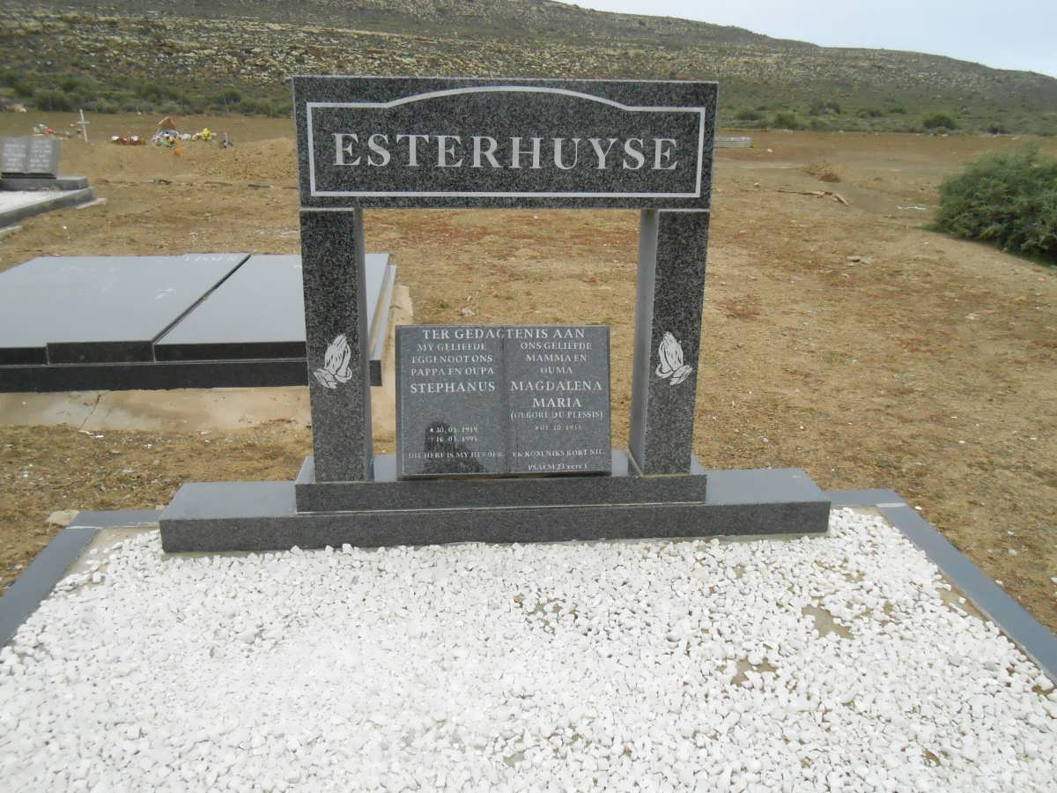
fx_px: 916
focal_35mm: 30
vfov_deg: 46.8
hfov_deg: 60.0
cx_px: 528
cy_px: 396
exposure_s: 1/250
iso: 320
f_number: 3.8
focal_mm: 5.3
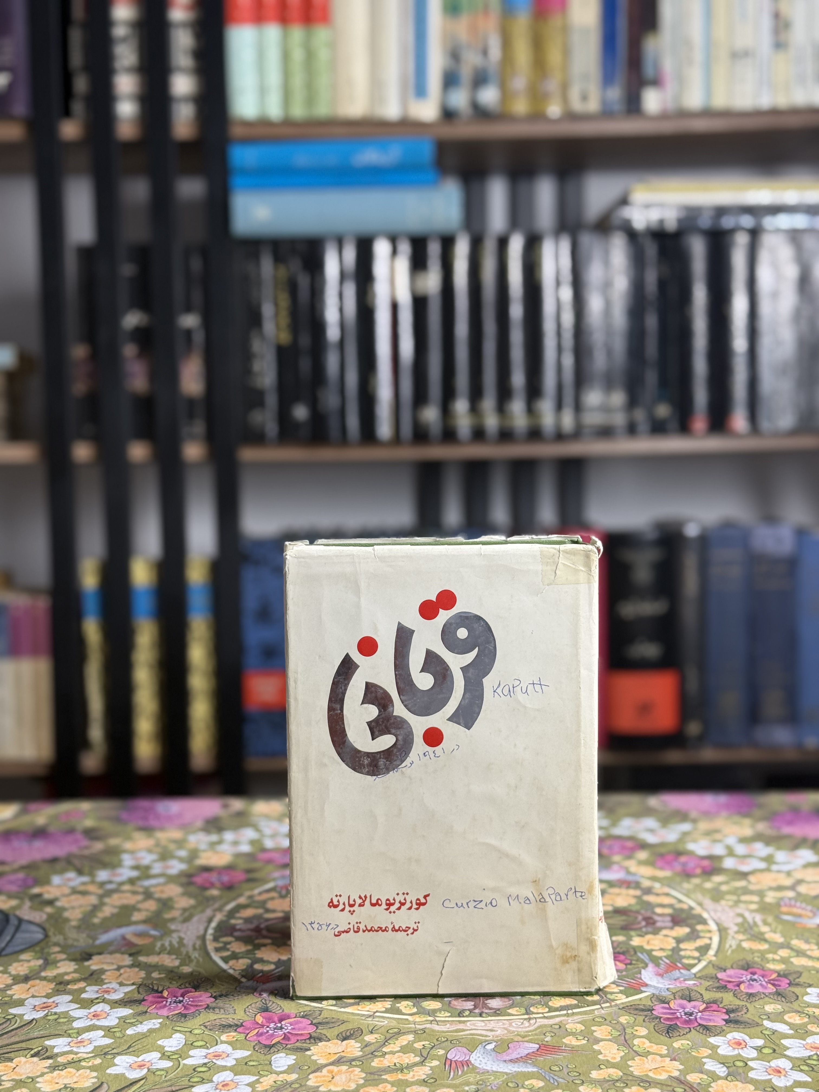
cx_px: 410
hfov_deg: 30.3
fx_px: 1514
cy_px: 546
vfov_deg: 39.7
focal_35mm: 48
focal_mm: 6.76
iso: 100
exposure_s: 1/100
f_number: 1.78
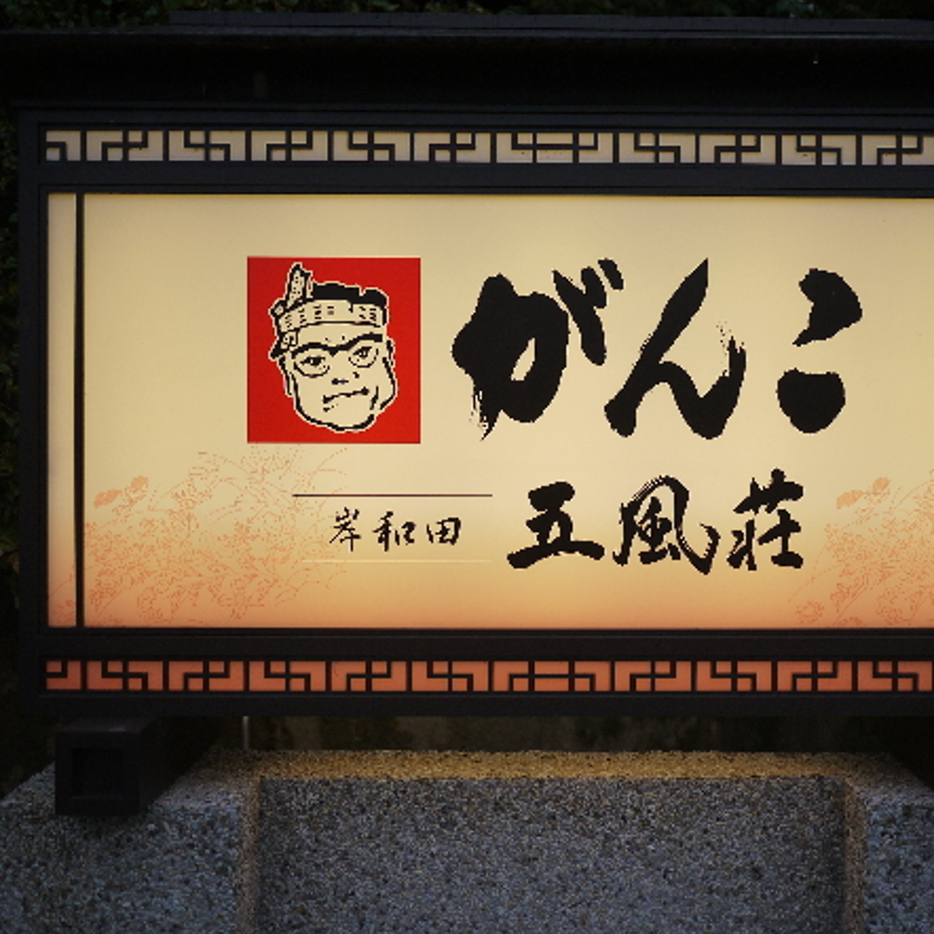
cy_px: 461
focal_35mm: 48
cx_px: 568
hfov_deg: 35.2
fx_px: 1465
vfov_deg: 35.4
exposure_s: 1/640
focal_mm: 20
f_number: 1.7
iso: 160
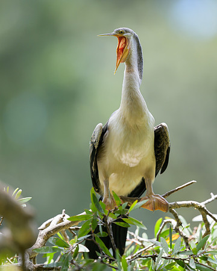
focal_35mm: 593
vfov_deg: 3.3
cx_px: 115
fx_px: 4760
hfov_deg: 2.6
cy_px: 128
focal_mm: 400
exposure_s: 1/2000
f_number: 2.8
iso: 360
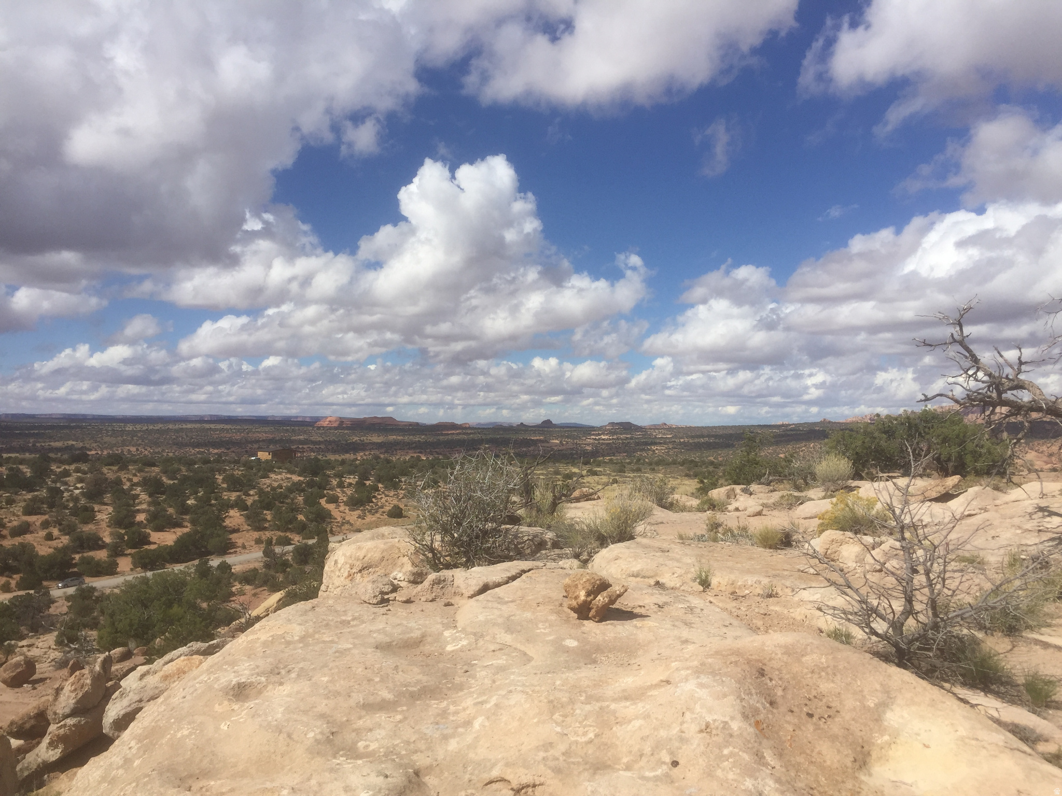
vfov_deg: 48.2
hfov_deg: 61.7
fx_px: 890
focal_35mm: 29
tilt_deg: +1.2
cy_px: 398
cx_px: 531
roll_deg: -0.3
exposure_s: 1/4405
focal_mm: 4.15
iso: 32
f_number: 2.2
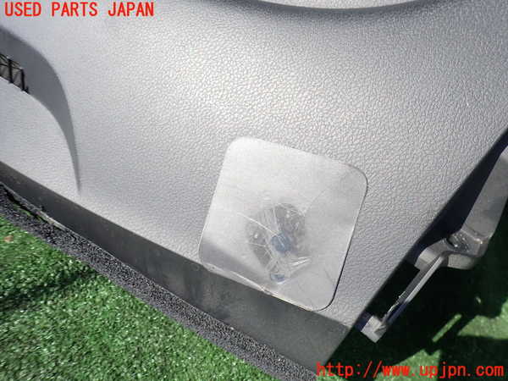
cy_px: 190
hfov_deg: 69.4
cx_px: 254
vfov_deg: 54.9
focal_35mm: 25
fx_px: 367
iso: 100
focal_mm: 4.5
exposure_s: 1/640
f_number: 2.8
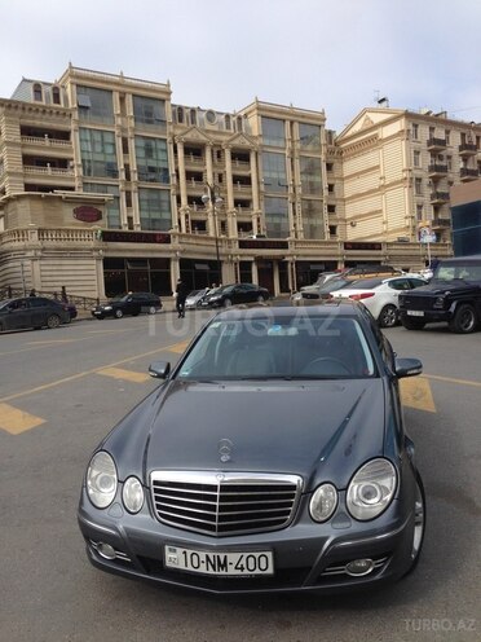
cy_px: 321
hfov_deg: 42.9
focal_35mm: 33
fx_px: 611
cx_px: 240
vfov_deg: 55.4
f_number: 2.4
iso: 50
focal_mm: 4.12
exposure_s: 1/1355
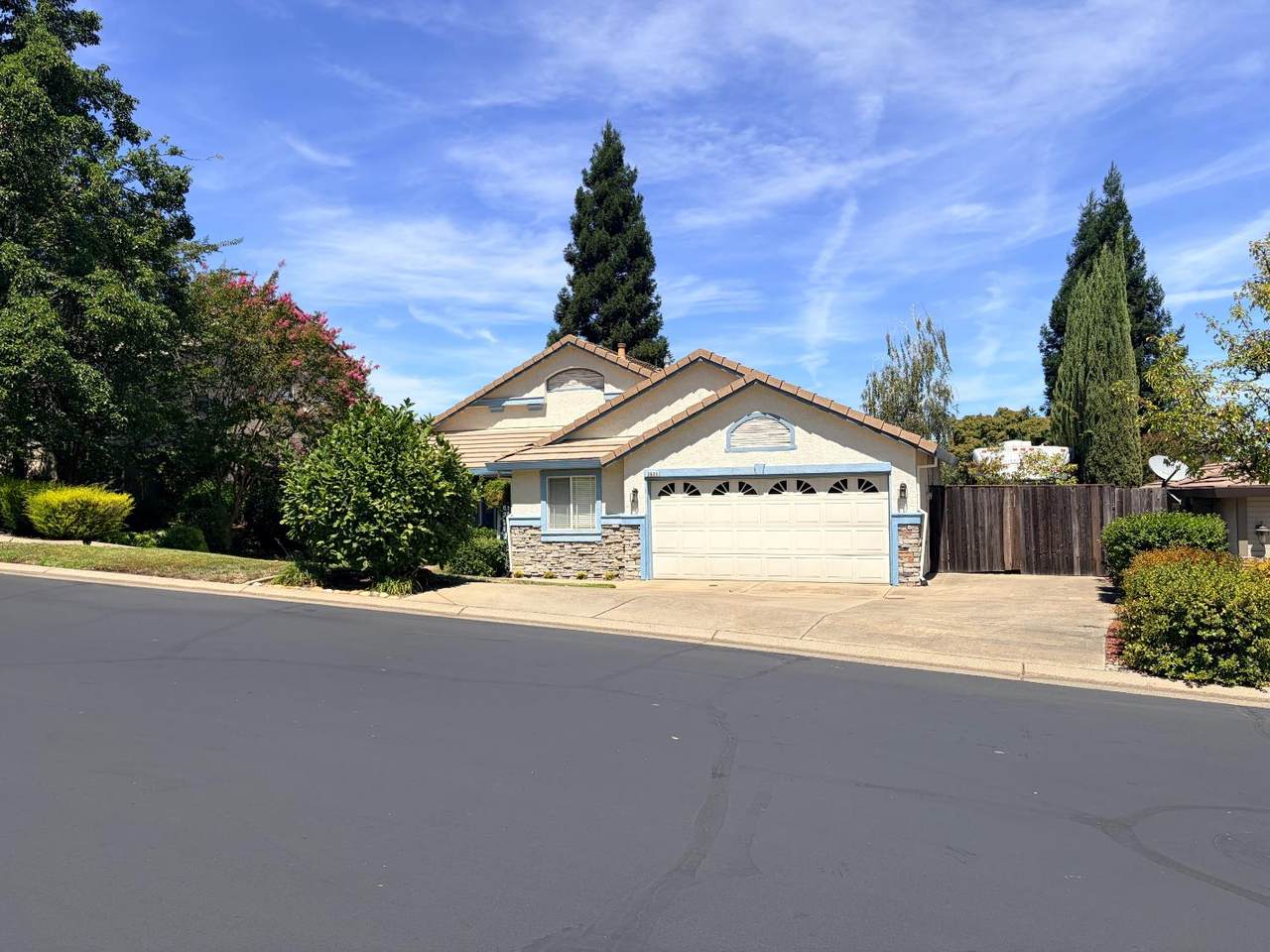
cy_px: 476
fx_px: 954
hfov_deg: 67.3
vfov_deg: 53.1
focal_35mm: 26
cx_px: 635
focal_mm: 5.96
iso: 50
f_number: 1.6
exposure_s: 1/3831
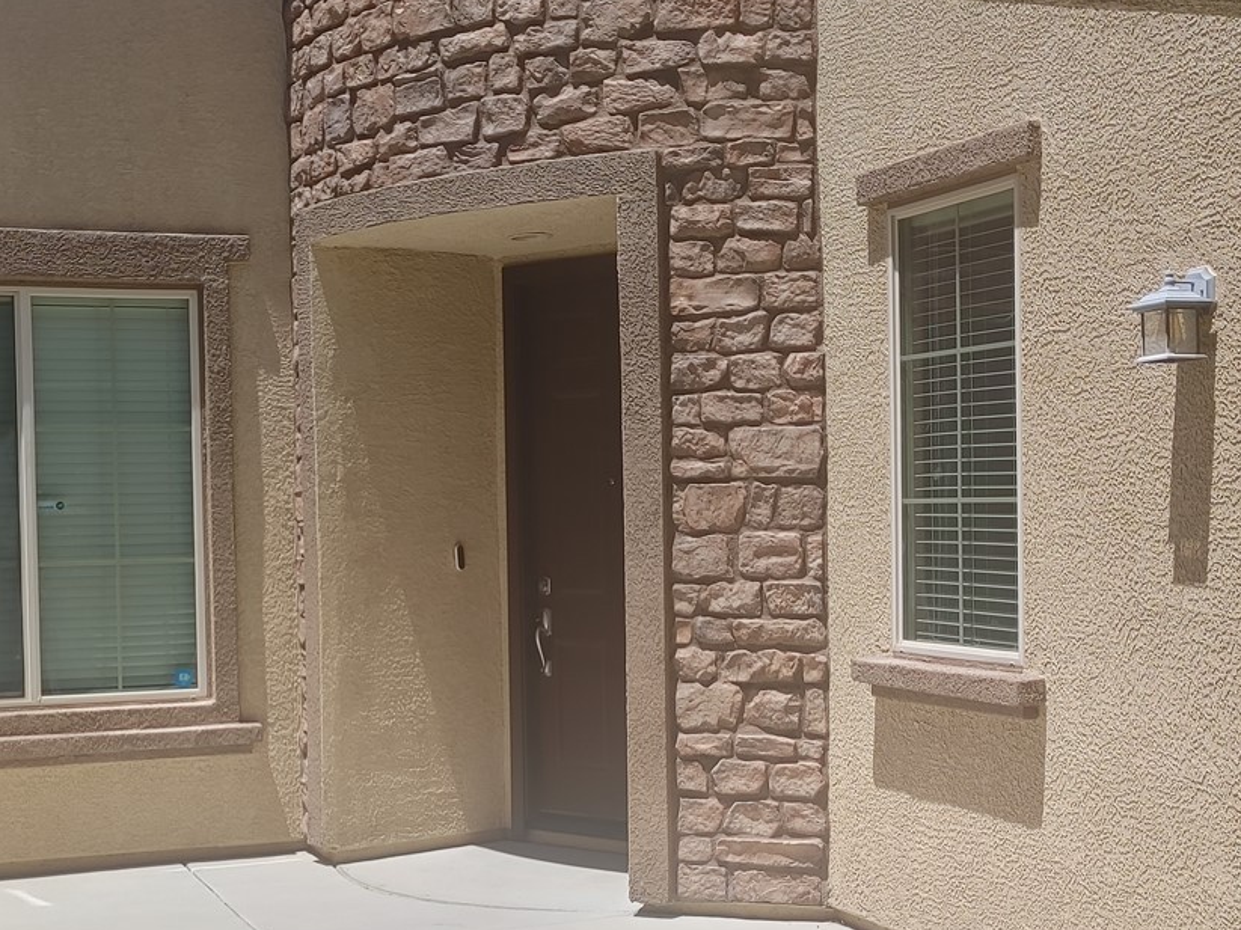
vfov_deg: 28.5
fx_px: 1828
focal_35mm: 51
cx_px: 480
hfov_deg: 37.3
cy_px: 540
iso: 50
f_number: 1.8
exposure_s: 1/1818
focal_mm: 5.58
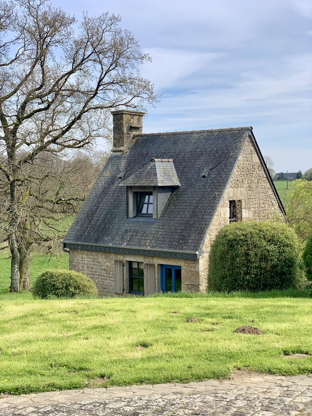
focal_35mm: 52
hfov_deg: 28.0
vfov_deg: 36.8
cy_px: 208
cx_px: 156
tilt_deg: +0.3
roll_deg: -0.2
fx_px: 625
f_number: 2.4
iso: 16
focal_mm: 6
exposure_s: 1/922
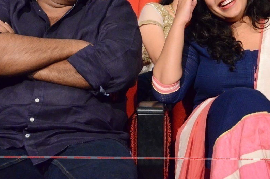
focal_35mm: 109
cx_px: 152
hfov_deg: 18.8
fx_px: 816
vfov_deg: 12.5
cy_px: 51
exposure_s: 1/125
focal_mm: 48
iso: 8000
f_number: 5.6
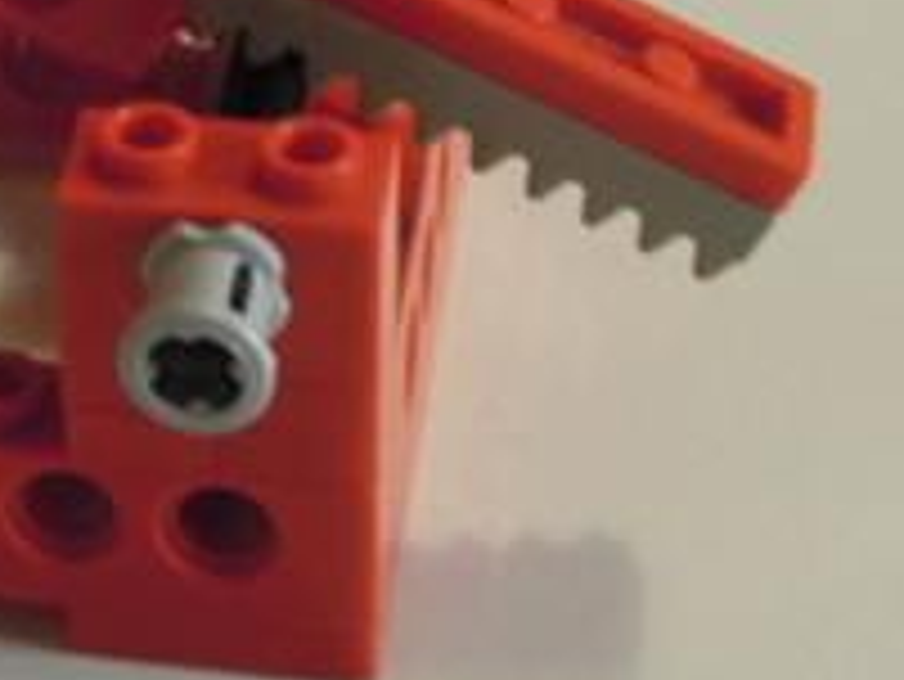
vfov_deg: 8.1
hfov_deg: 10.6
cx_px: -454
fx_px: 4677
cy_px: -426
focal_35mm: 179
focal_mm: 7.2
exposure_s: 1/25
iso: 400
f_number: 3.3
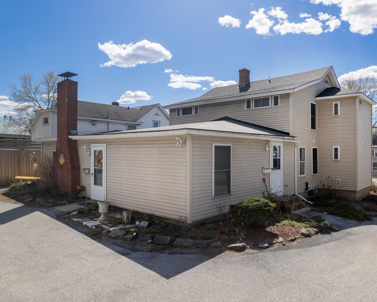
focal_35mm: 25
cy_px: 150
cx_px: 223
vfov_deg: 56.8
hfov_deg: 67.5
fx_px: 279
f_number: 2.8
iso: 140
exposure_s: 1/400
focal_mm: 8.38
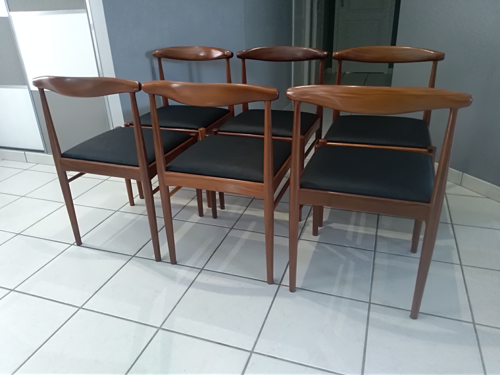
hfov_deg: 67.3
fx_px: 376
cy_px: 188
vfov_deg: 53.1
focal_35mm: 26
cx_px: 250
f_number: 2
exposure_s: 1/33.3
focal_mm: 3.54
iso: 447
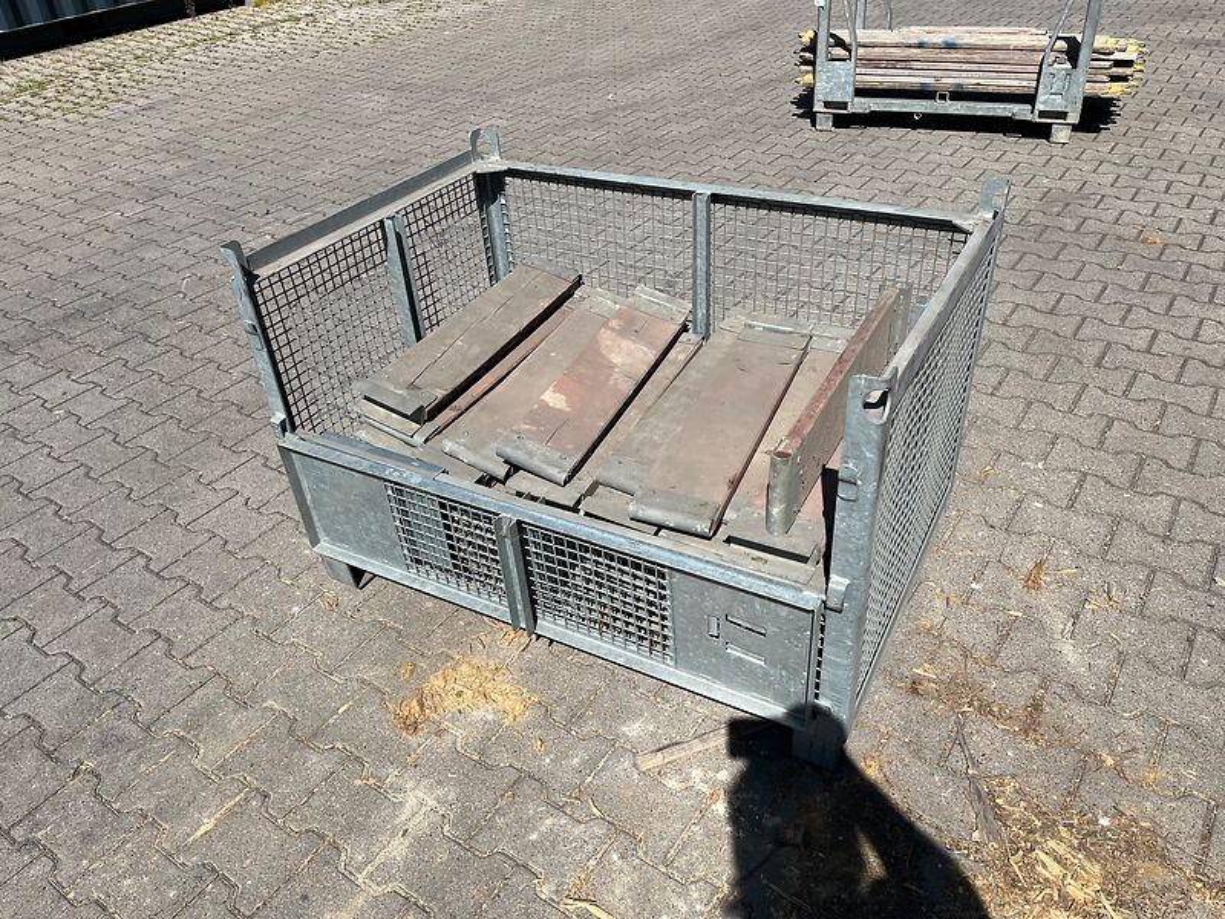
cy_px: 460
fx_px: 920
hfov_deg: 67.3
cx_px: 612
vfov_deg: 53.1
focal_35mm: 26
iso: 50
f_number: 1.6
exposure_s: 1/4310
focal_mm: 5.1
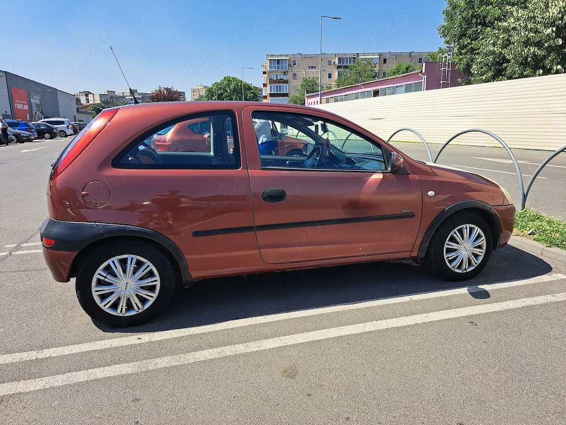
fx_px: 392
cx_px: 283
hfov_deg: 71.6
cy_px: 212
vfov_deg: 56.8
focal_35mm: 24
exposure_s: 1/1582
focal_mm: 5.23
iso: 50
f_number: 1.8
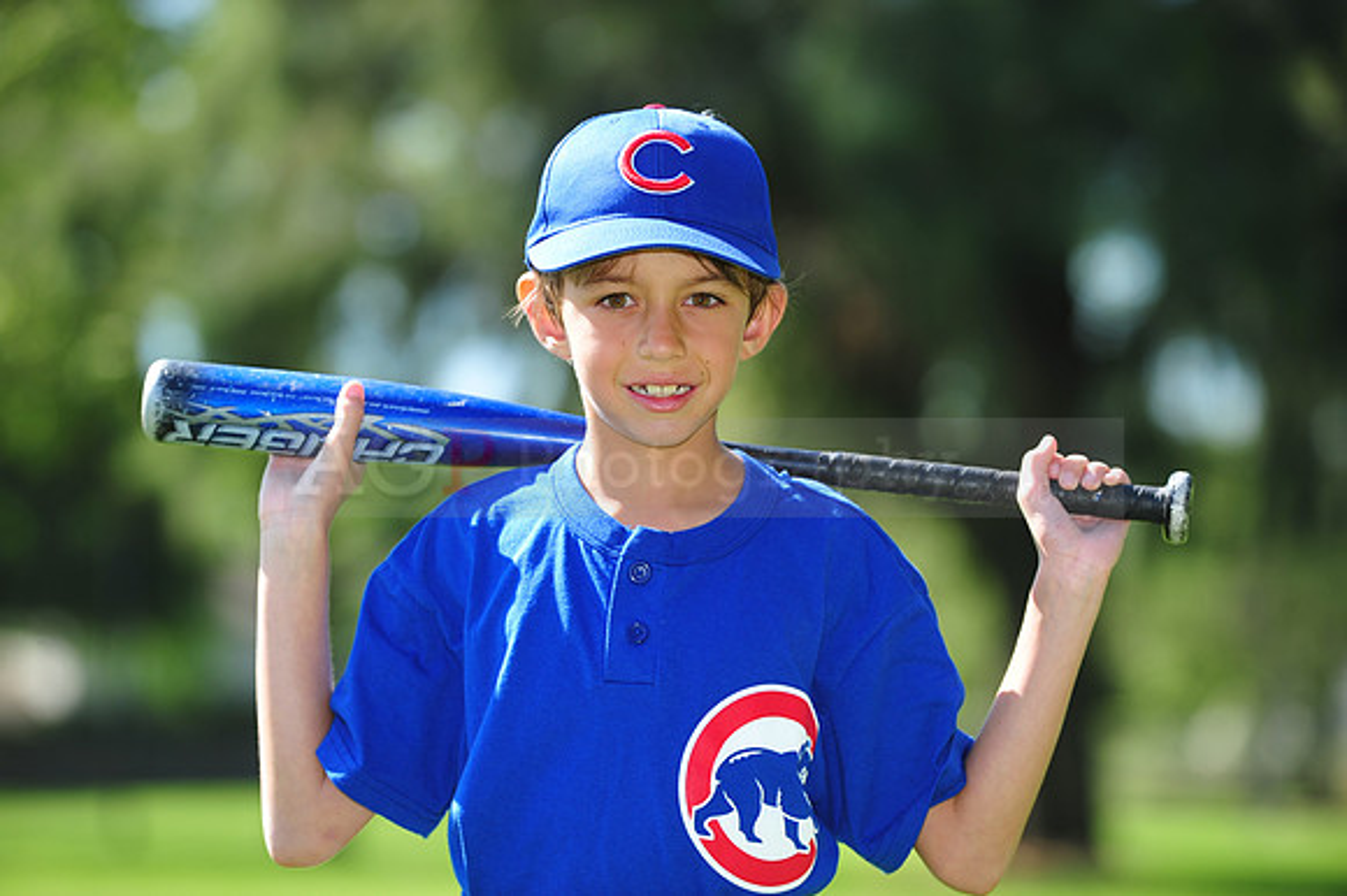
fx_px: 6170
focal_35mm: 165
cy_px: 448
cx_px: 674
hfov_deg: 12.5
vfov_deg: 8.3
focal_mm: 165
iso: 200
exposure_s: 1/500
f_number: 4.5
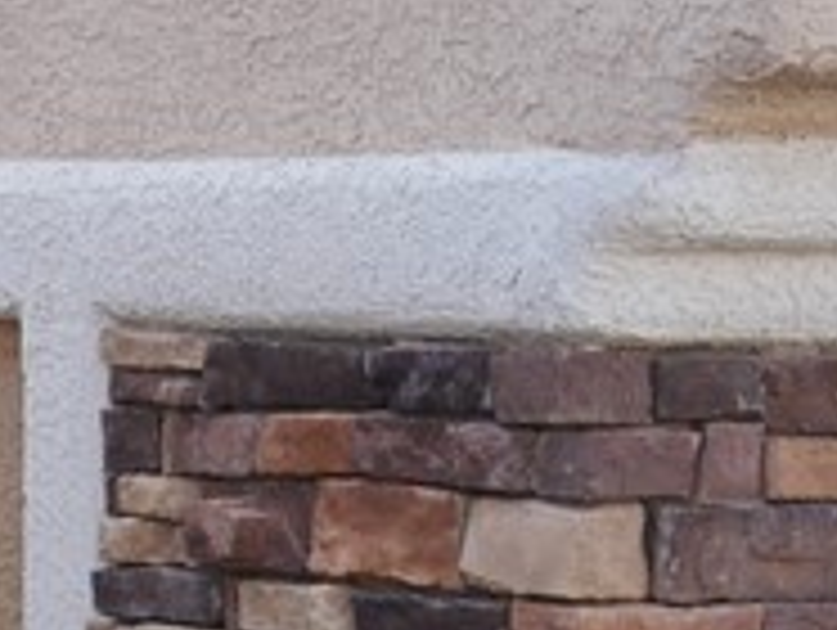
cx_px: -803
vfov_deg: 5.6
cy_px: -117
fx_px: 6392
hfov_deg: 7.2
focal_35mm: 264
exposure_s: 1/160
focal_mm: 24
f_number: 6.3
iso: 200
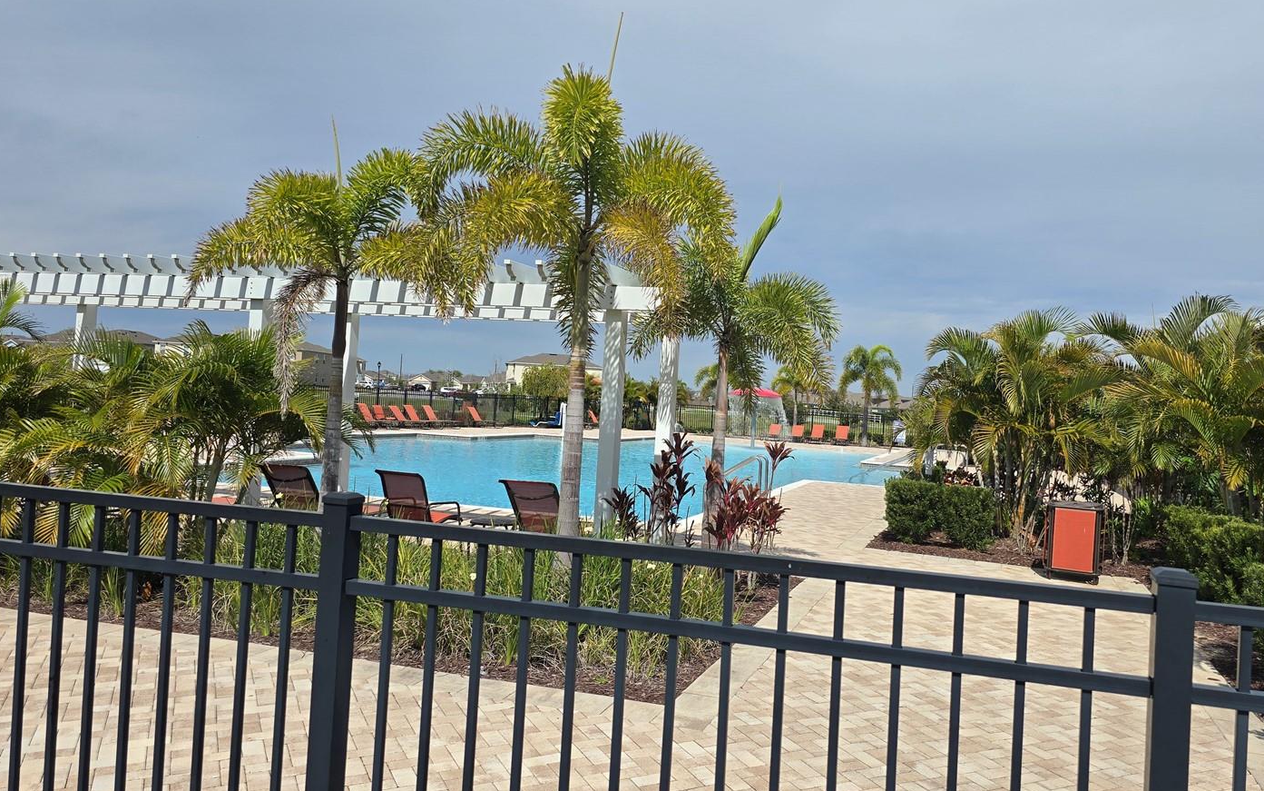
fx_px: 965
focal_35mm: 28
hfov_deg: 66.3
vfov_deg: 44.5
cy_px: 367
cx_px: 691
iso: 12
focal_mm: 6.3
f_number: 1.7
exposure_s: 1/1636
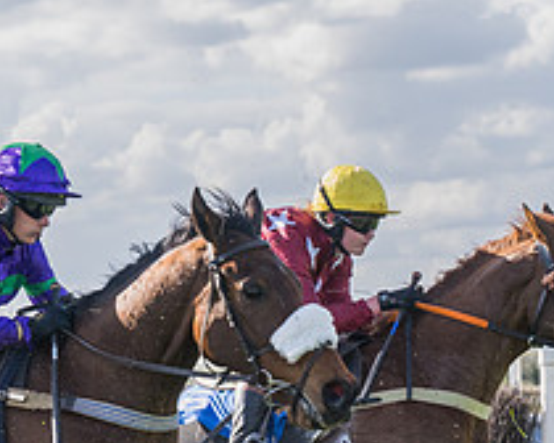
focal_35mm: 267
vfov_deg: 5.8
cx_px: 380
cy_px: 466
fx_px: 4378
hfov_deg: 7.2
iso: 400
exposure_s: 1/2000
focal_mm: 70
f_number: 4
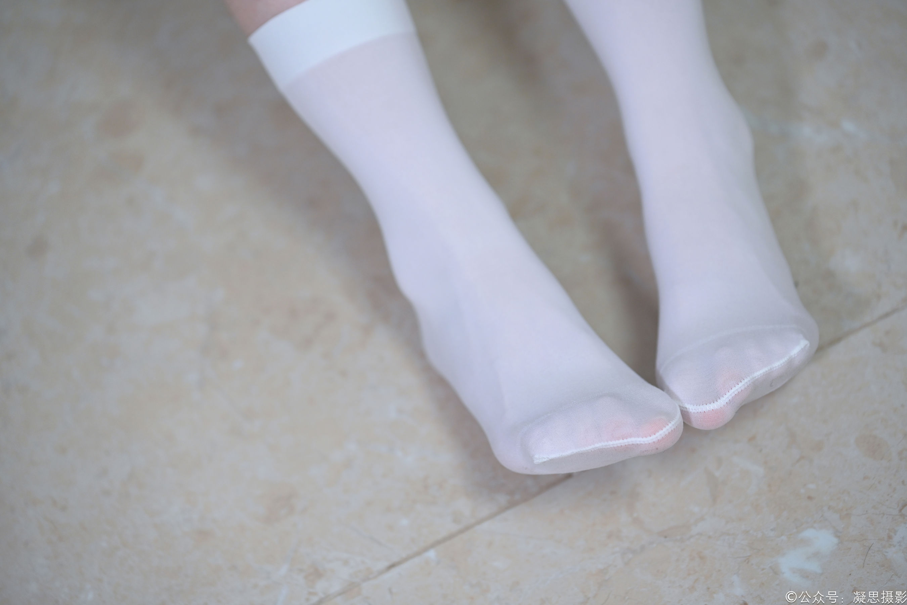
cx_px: 454
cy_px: 302
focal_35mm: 126
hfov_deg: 16.3
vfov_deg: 10.9
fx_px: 3174
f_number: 2.8
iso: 1000
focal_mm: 126
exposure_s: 1/100
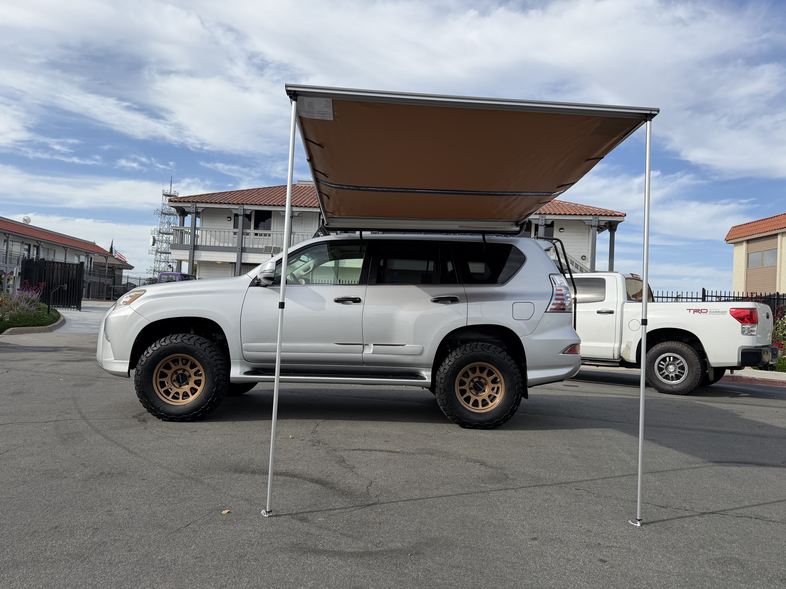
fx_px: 545
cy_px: 294
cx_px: 393
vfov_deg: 56.8
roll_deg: -2.7
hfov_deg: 71.6
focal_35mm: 24
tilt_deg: +2.2
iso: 100
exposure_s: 1/2703
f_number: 1.78
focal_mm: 6.76
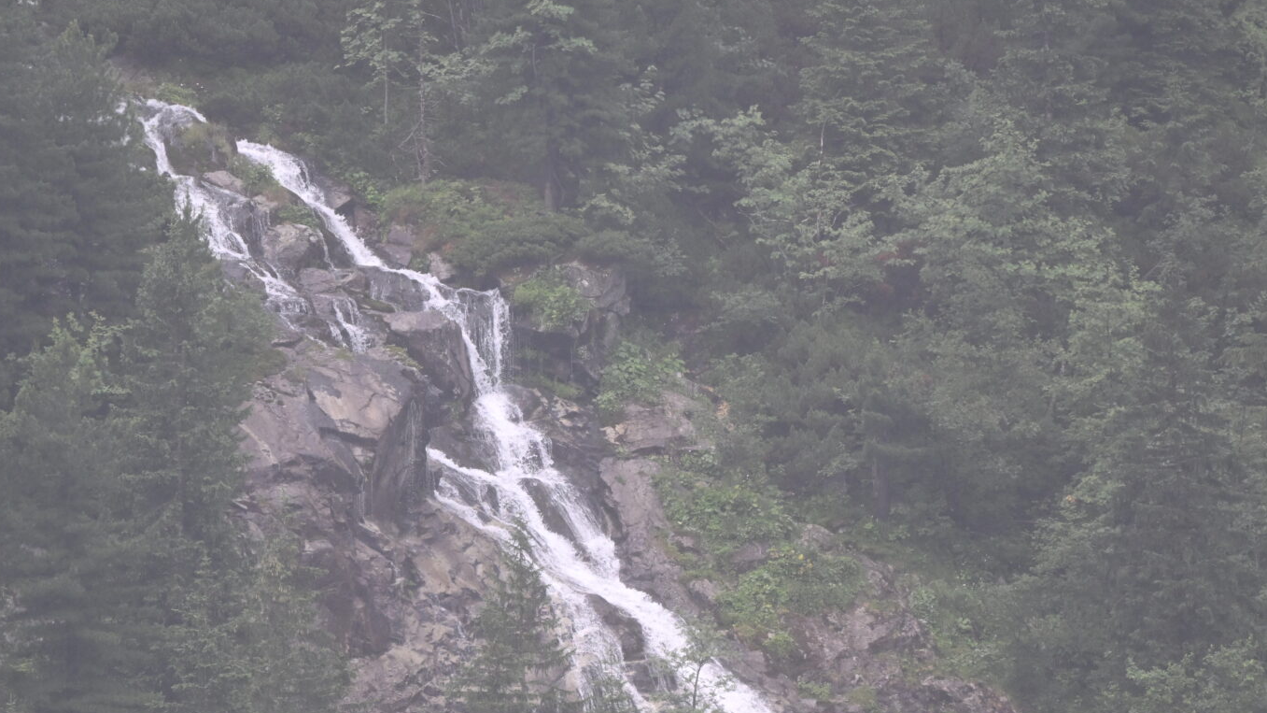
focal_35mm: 1186
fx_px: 39841
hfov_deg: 1.8
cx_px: 604
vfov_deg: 1.0
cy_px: 507
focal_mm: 600
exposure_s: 1/640
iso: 640
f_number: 6.3
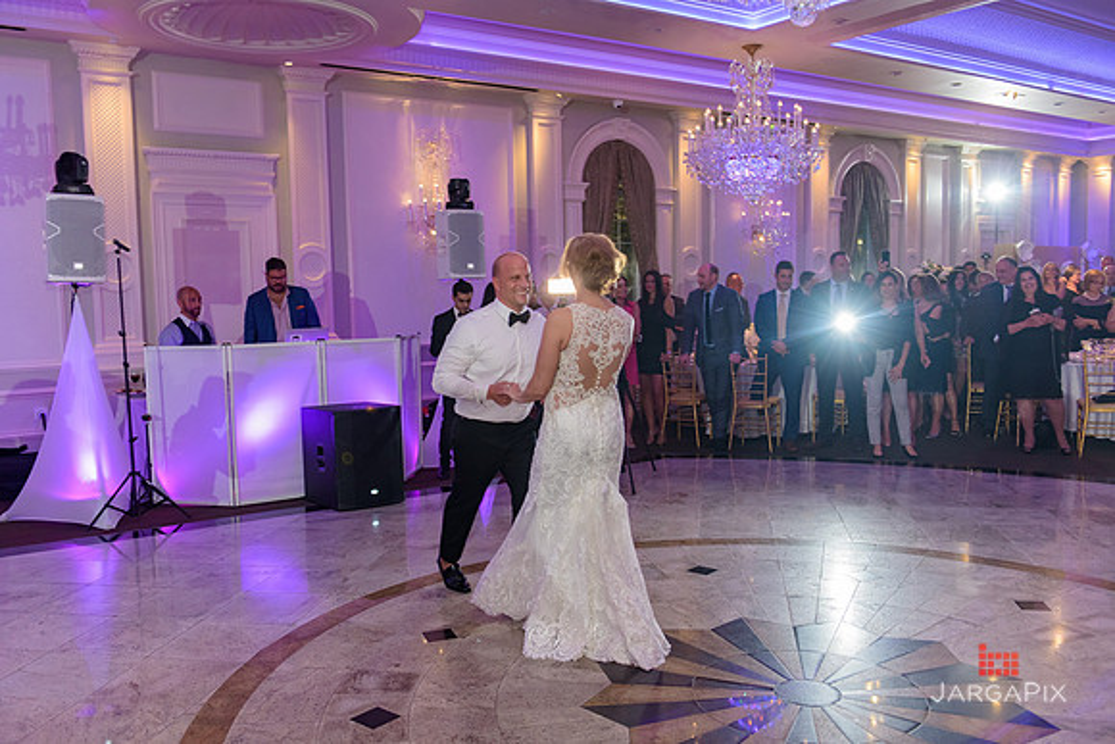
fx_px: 991
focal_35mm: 32
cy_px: 372
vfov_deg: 41.1
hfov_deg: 58.7
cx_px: 558
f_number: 3.2
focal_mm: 32
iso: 1600
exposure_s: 1/125
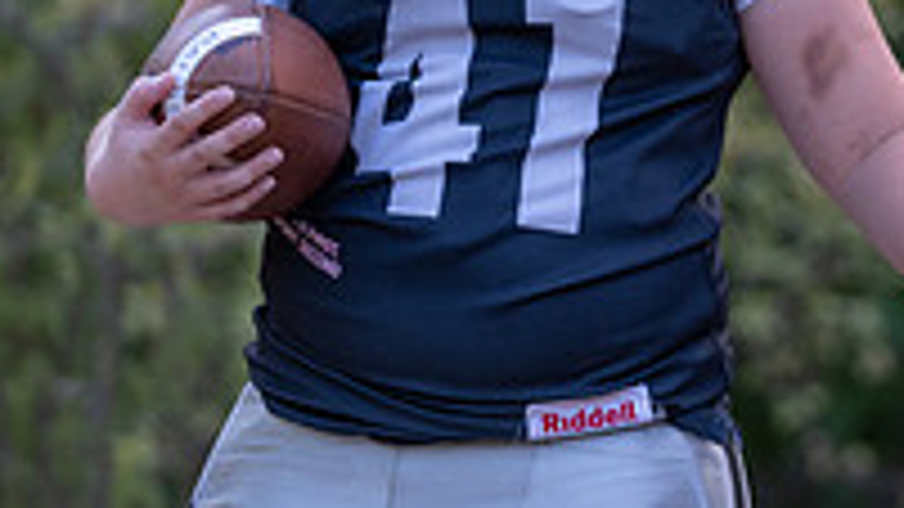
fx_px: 9946
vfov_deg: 2.9
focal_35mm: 415
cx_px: 864
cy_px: 169
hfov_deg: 5.2
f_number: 2.8
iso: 500
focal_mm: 137
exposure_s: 1/320
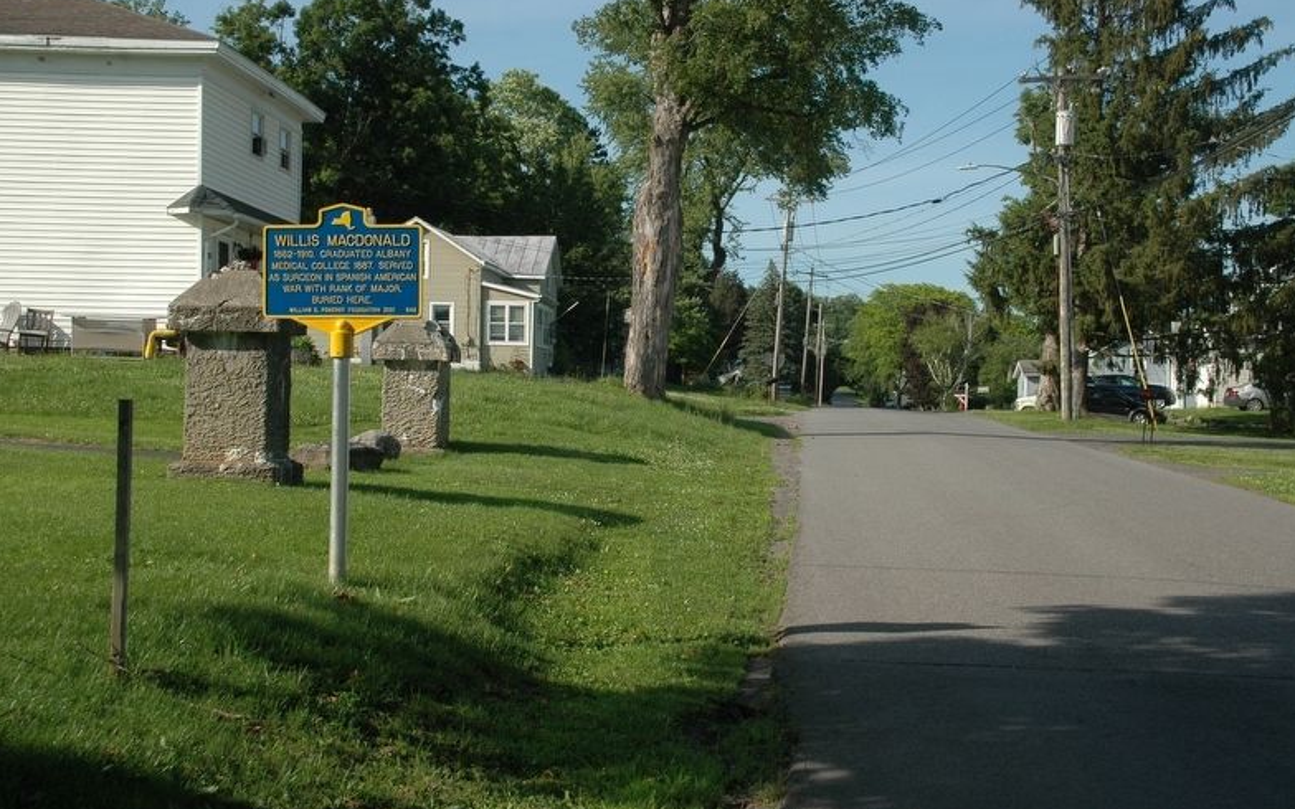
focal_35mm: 53
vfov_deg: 24.4
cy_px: 375
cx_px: 656
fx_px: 1871
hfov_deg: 38.2
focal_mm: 34
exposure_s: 1/400
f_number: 10
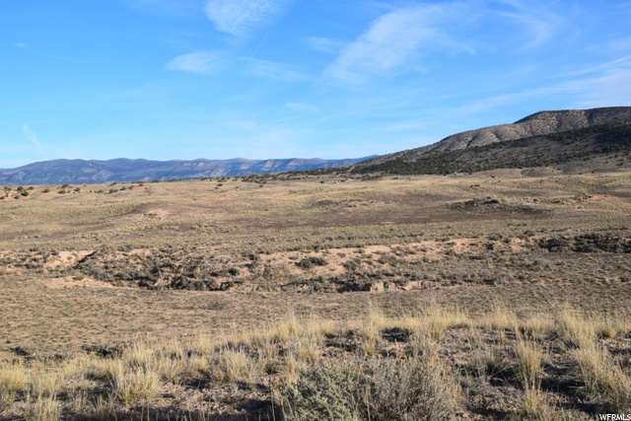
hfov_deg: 43.6
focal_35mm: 45
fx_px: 789
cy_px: 210
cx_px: 316
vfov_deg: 29.9
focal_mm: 30
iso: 400
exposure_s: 1/400
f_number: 11
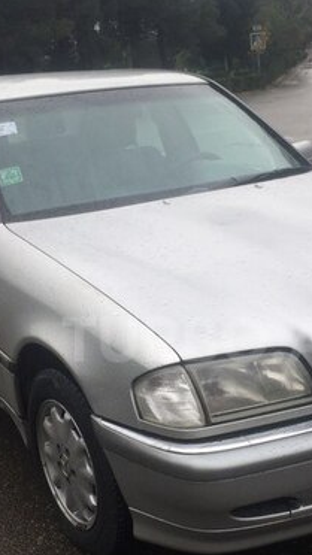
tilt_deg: -20.4
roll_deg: +4.3
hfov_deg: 21.3
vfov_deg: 37.1
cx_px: 215
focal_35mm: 56
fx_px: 824
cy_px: 339
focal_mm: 4.15
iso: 32
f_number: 2.2
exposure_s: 1/406
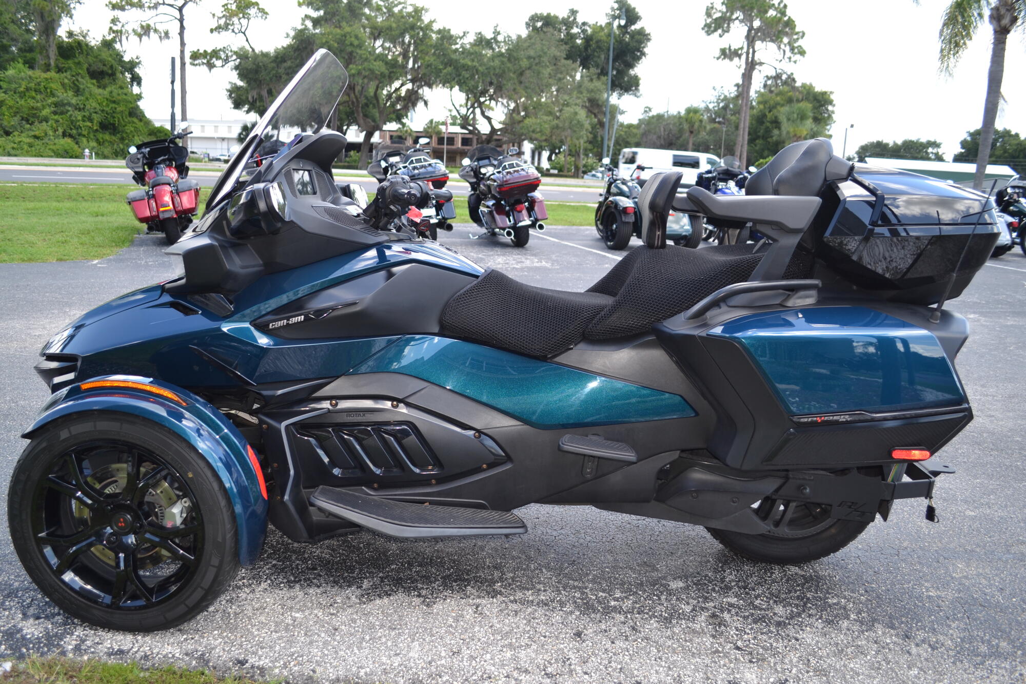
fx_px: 855
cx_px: 513
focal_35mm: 30
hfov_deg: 61.9
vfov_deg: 43.6
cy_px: 342
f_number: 4
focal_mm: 20
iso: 100
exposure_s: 1/160
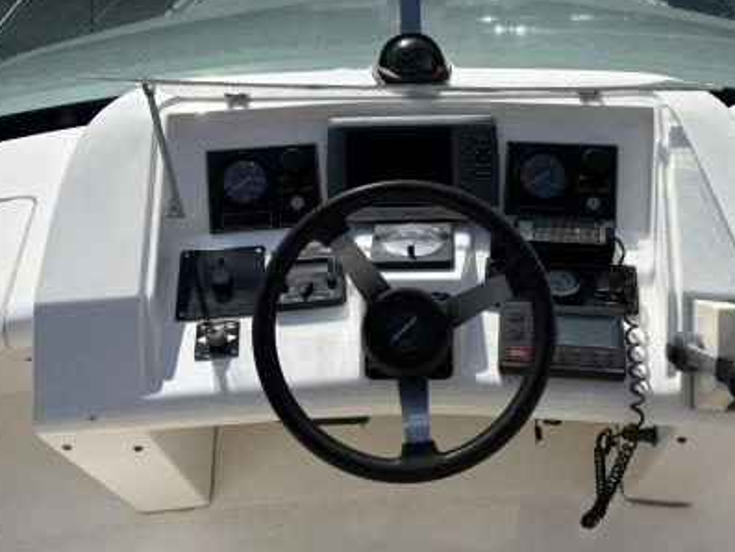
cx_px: 437
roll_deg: +0.1
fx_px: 765
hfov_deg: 51.0
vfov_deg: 39.7
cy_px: 284
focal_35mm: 36
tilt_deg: -41.9
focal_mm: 5.96
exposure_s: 1/5348
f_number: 1.6
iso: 50
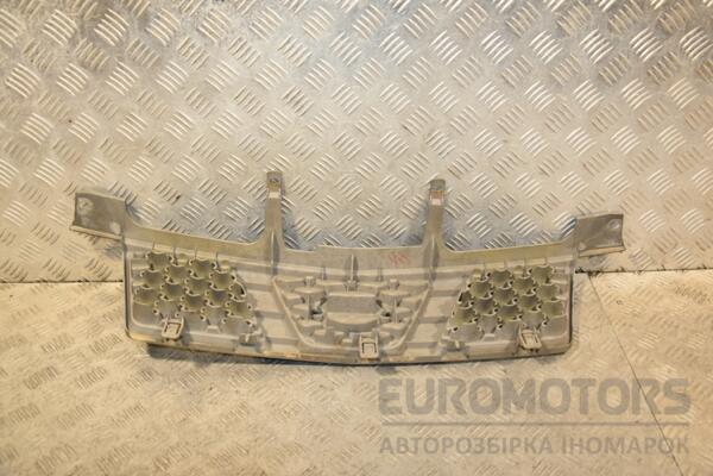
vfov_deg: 36.9
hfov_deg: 53.1
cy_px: 238
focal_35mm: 36
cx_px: 356
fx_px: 713
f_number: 5
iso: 800
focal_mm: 24
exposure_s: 1/200
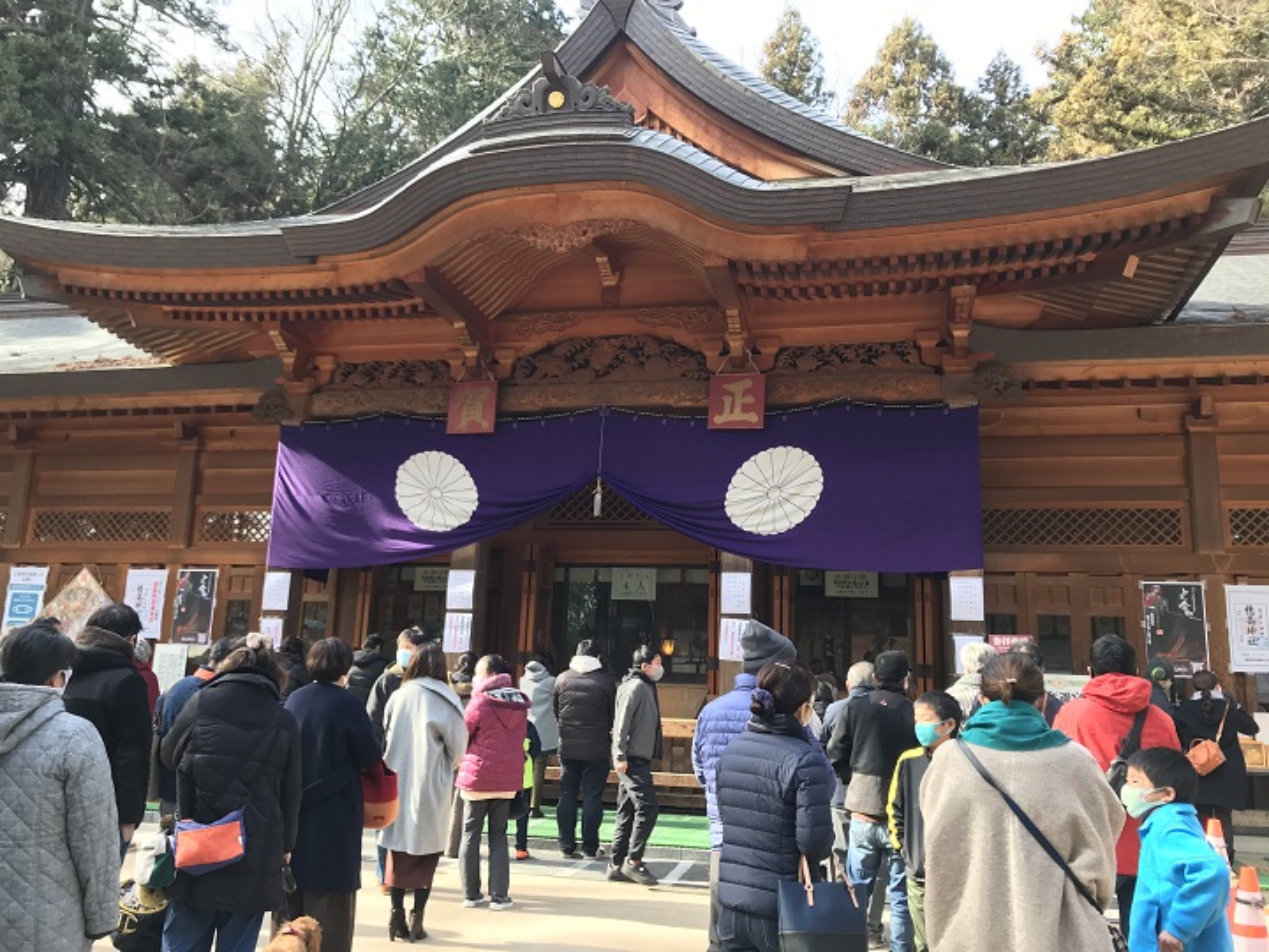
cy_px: 476
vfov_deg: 49.7
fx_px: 1026
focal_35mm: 28
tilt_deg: +11.8
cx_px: 634
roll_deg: -2.2
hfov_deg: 63.4
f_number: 1.8
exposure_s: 1/120
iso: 25
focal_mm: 3.99
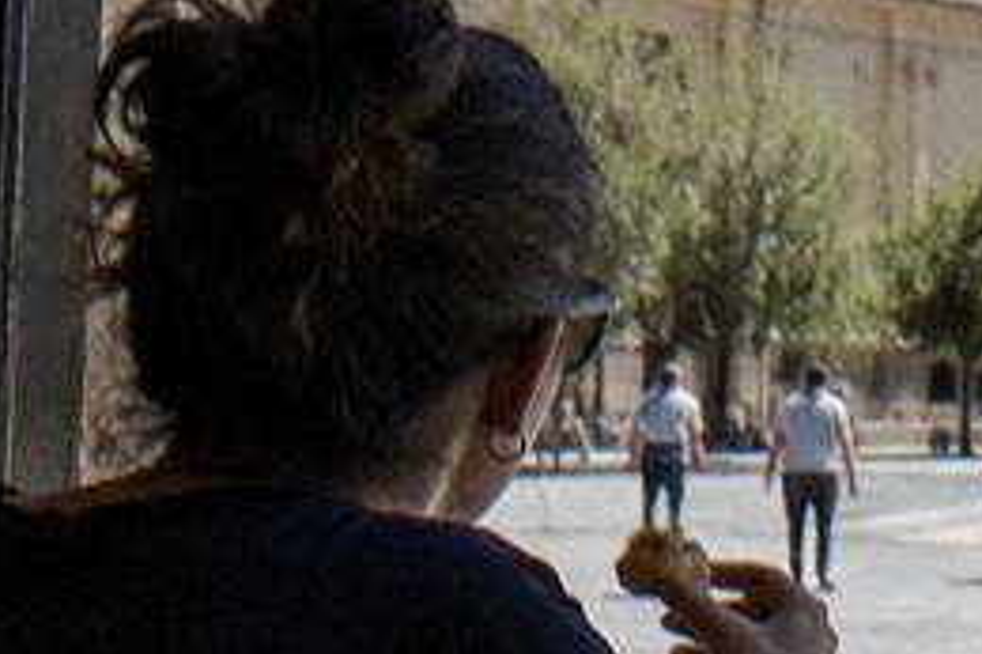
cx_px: 1496
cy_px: 132
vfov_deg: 7.6
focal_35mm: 181
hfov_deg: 10.9
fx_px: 4934
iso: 500
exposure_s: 1/640
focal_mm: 47
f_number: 7.1
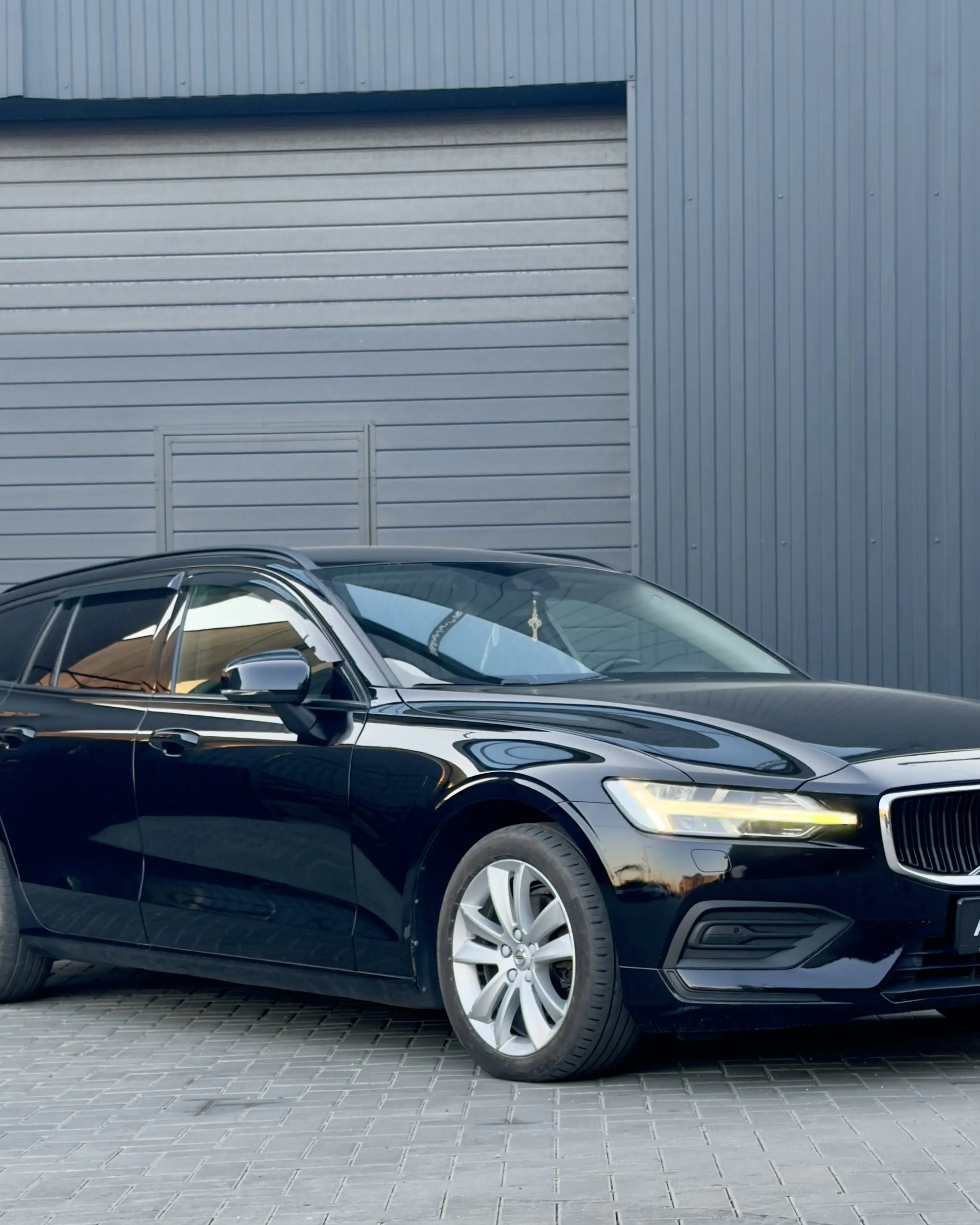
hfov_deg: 20.4
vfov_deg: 25.3
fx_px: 2719
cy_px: 816
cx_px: 515
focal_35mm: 75
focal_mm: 6.76
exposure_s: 1/213
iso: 125
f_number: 1.78
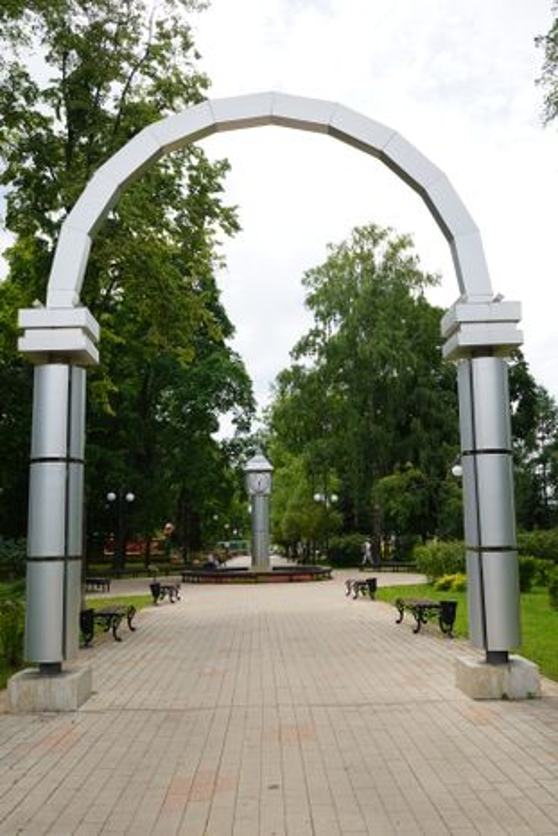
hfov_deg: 41.1
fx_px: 743
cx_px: 279
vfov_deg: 58.7
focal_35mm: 32
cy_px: 418
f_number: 9
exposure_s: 1/125
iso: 100
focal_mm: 32
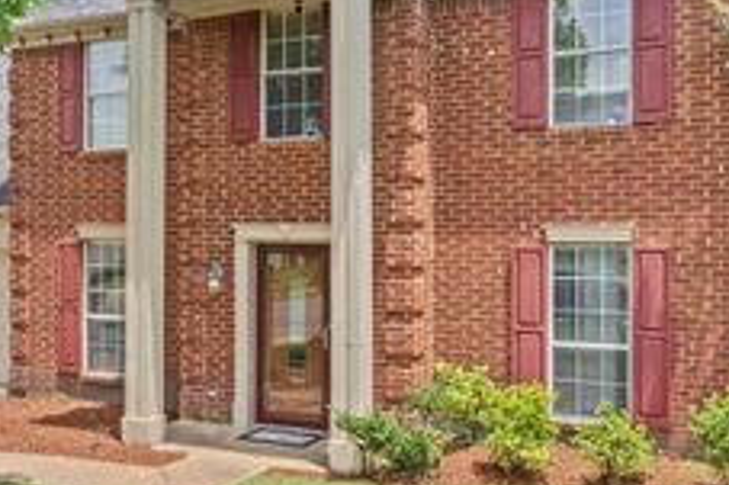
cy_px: 165
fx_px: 890
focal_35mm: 44
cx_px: 260
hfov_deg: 44.1
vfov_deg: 30.3
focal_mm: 20
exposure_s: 1/320
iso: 800
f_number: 9
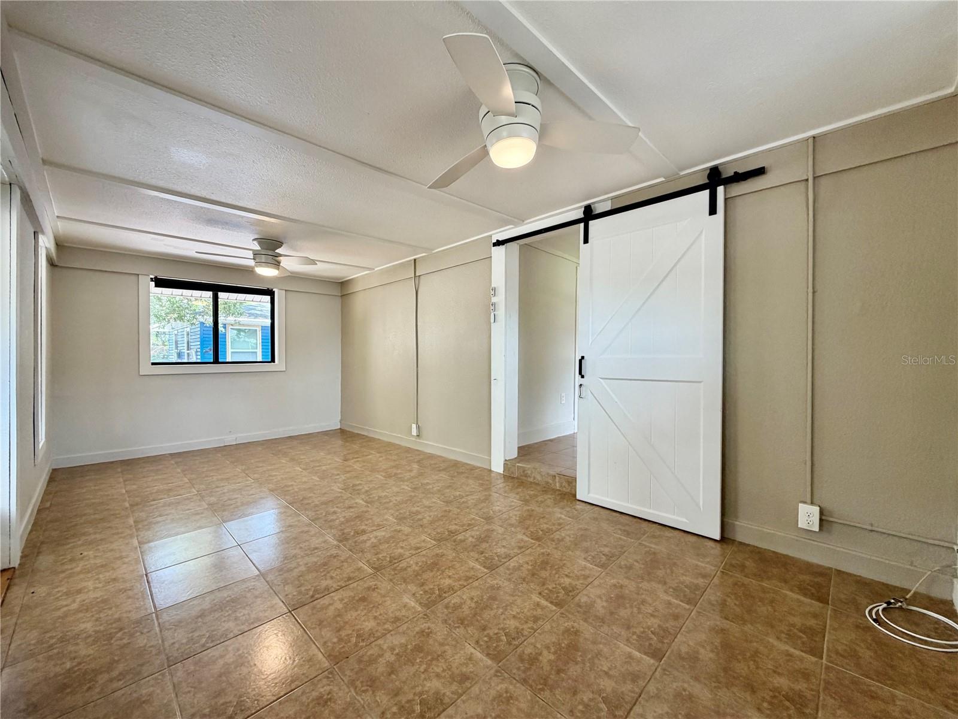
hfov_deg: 102.1
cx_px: 479
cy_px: 360
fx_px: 387
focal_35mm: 14
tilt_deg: -0.3
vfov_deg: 85.7
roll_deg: -0.1
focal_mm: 2.22
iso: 200
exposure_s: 1/120
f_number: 2.2
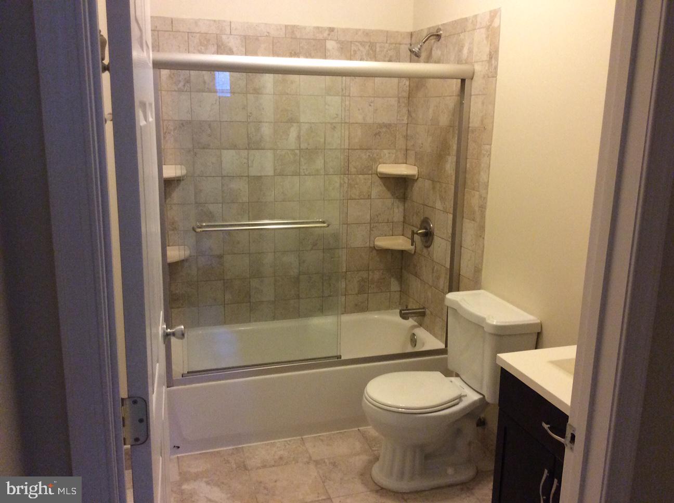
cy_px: 252
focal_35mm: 32
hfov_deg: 56.9
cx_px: 337
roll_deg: -0.8
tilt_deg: -13.9
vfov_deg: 44.1
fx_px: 622
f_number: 2.4
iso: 200
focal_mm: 3.3
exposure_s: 1/24
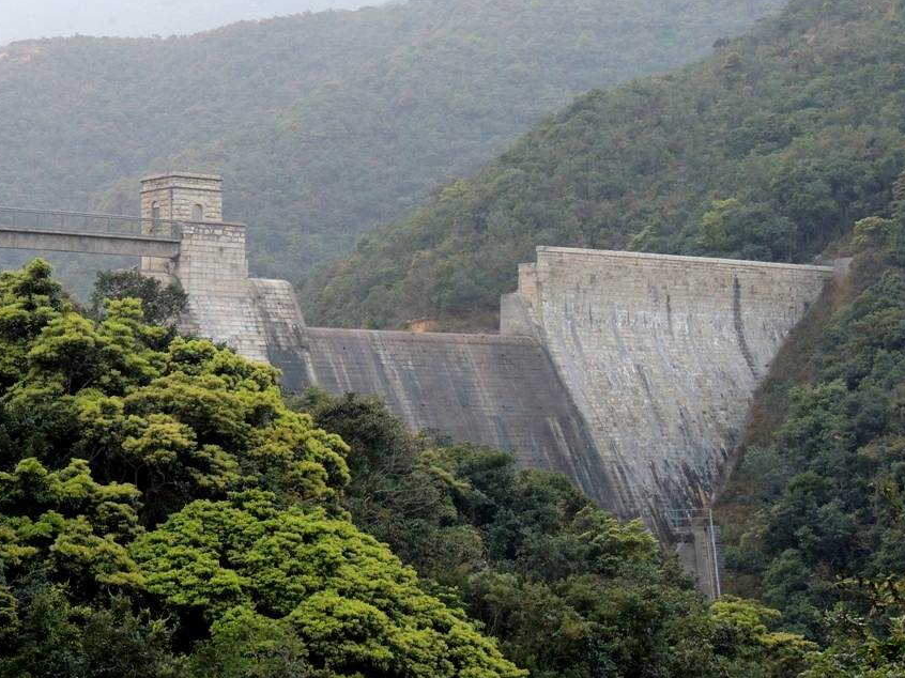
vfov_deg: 13.6
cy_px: 320
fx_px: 2849
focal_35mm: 109
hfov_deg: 18.0
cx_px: 361
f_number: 4.1
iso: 400
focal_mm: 16
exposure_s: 1/25
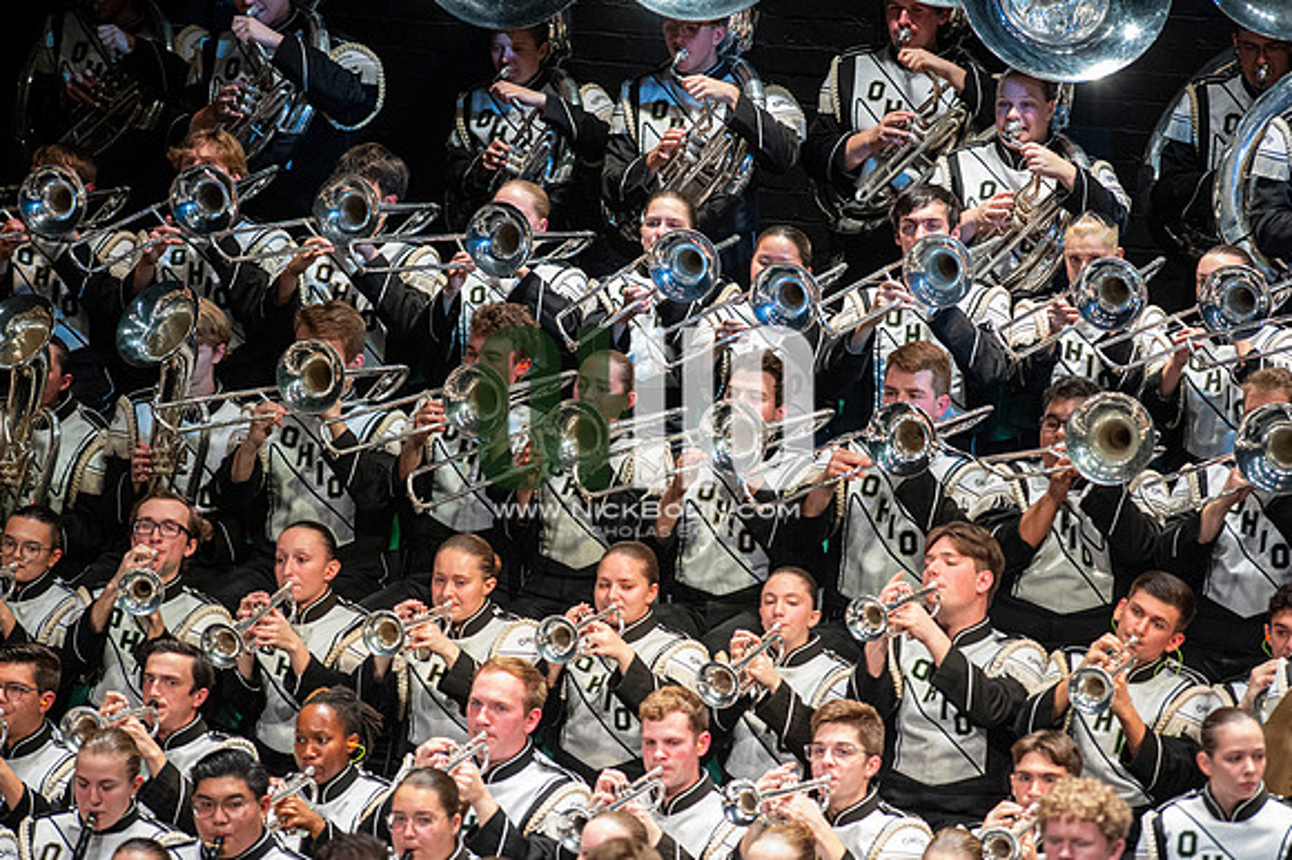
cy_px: 430
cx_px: 646
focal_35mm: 300
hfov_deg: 6.9
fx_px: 10760
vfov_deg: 4.6
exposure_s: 1/400
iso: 5000
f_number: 5.6
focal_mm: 300
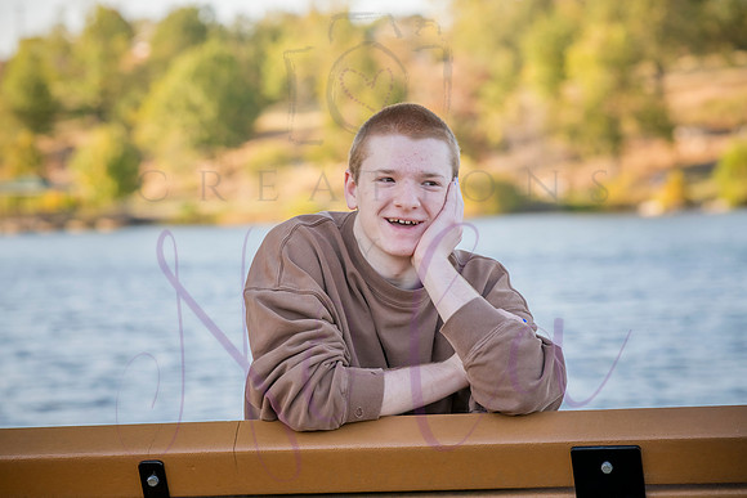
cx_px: 374
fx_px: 2594
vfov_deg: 11.0
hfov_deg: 16.4
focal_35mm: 125
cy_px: 249
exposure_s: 1/640
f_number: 5.6
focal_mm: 125
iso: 400
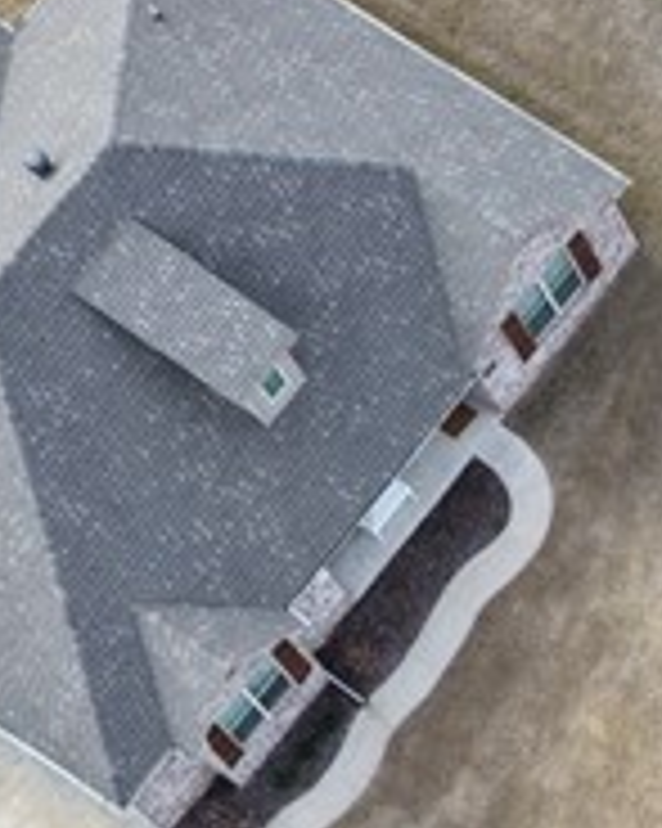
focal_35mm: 155
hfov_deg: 8.5
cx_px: 1918
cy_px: 1602
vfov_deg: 11.4
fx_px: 3799
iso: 125
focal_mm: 14.45
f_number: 2.8
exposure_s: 1/320
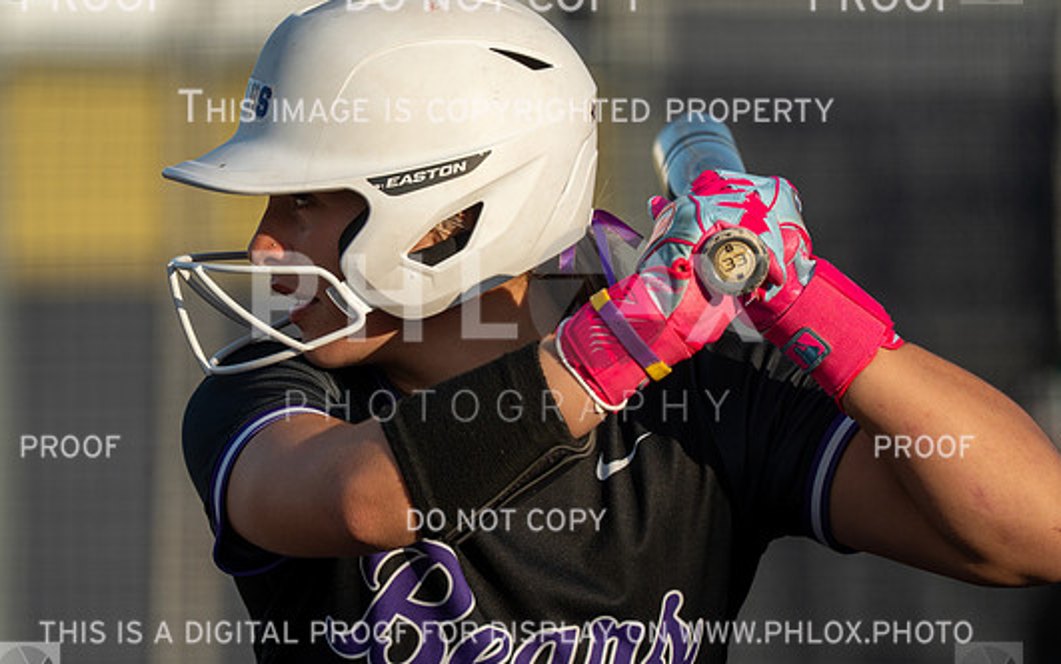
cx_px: 508
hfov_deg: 3.2
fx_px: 19115
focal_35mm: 661
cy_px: 323
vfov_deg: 2.0
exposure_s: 1/1250
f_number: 6.3
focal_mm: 594
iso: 400
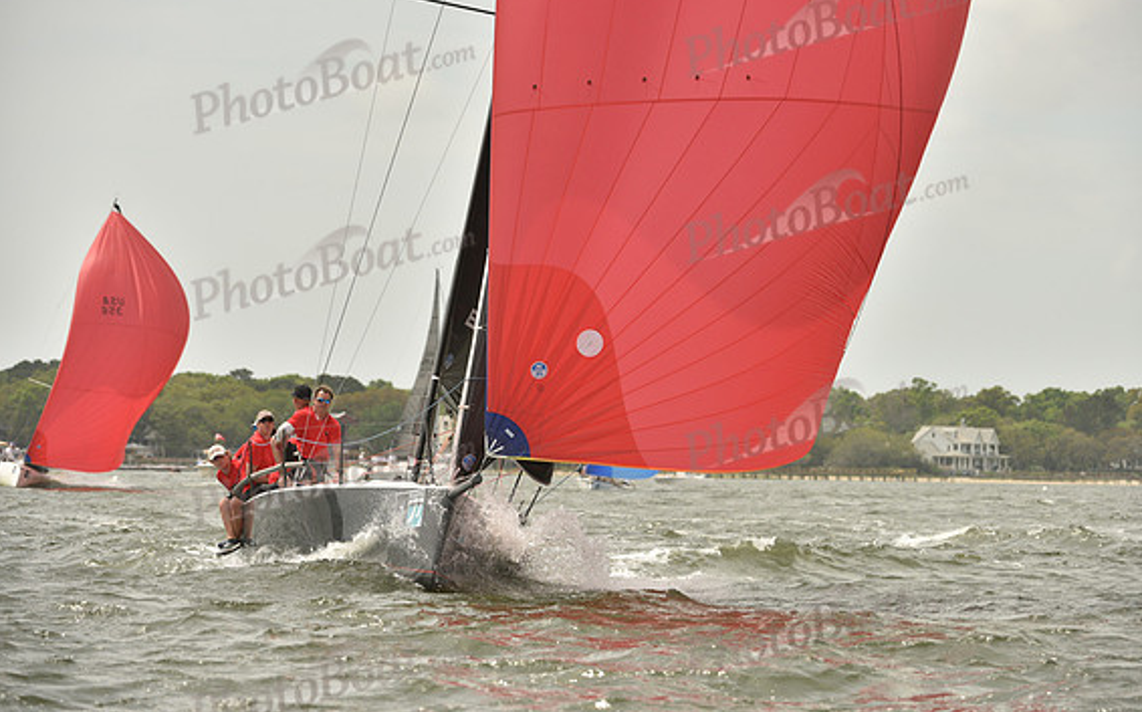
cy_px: 344
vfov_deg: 5.7
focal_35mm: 230
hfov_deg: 9.1
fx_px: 7154
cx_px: 581
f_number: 7.1
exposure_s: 1/1250
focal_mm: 220
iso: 320
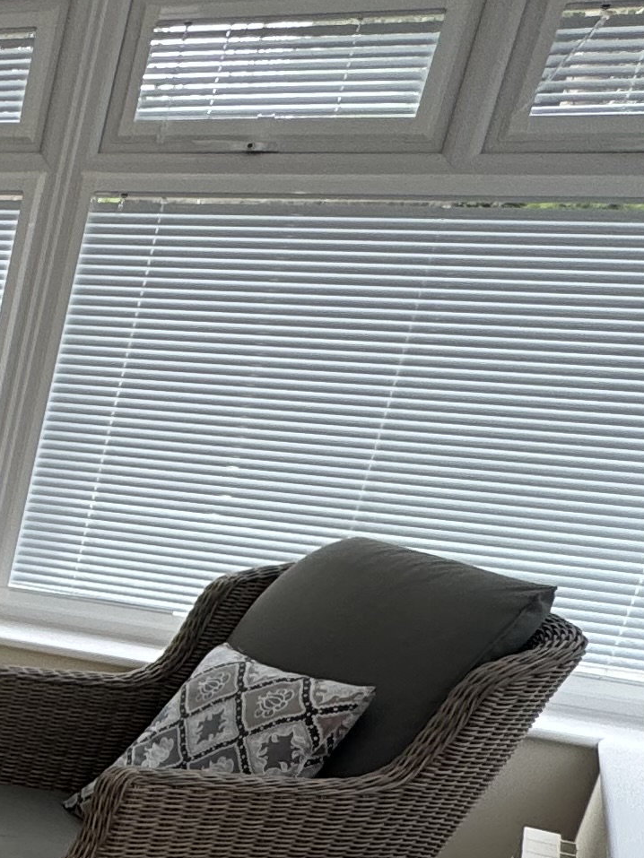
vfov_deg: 29.9
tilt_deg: -24.2
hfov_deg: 17.9
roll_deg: -2.5
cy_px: 907
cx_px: -621
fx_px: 1463
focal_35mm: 59
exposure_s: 1/168
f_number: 2.2
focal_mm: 2.22
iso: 40
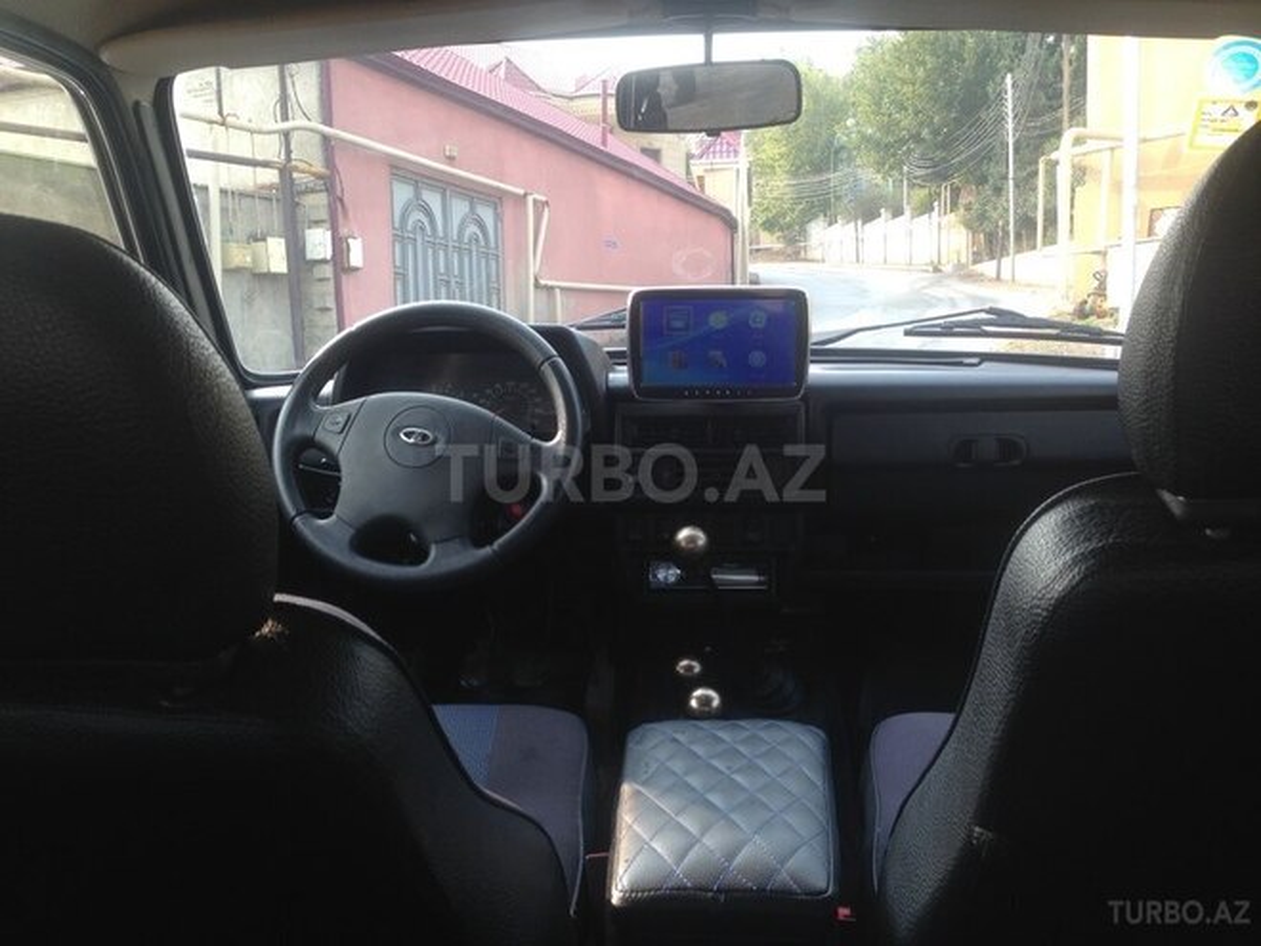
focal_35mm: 33
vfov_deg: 42.9
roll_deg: -1.2
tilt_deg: -3.3
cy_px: 473
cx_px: 630
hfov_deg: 55.4
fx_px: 1202
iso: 50
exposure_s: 1/120
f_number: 2.4
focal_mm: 4.12
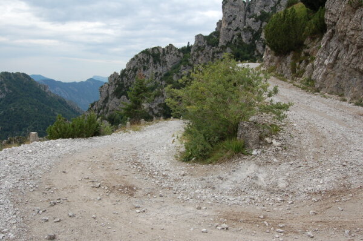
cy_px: 120
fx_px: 272
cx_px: 182
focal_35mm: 27
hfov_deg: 67.5
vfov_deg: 47.8
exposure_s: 1/250
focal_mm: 18
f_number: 10
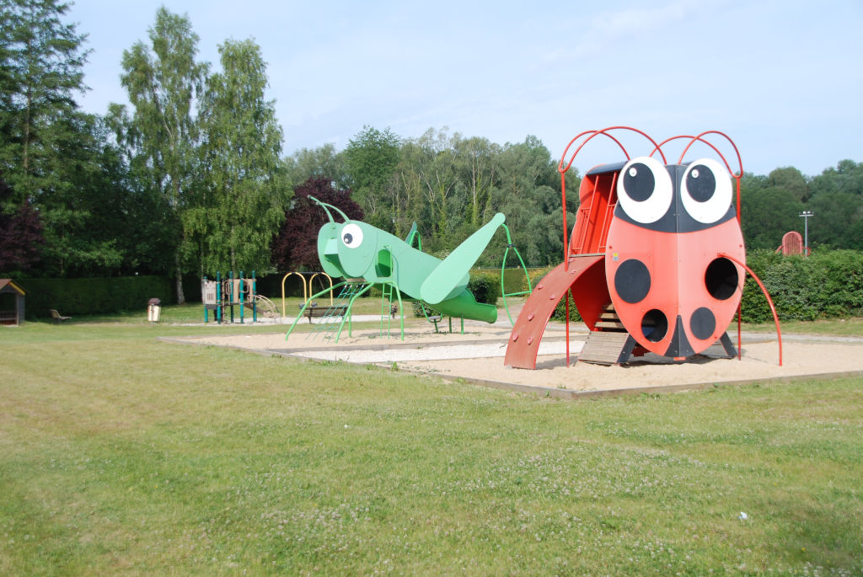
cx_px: 432
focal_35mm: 48
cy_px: 288
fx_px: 1152
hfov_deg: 41.1
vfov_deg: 28.1
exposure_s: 1/200
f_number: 7.1
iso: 100
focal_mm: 32
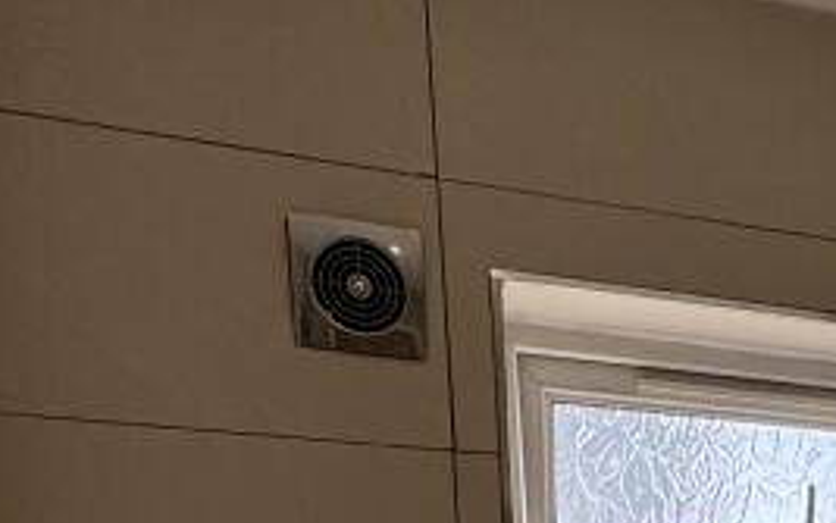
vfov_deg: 18.0
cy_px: 949
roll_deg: -2.3
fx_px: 1299
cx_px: 971
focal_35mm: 57
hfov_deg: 30.9
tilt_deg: -9.9
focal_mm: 2.22
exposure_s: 1/190
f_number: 2.2
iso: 40
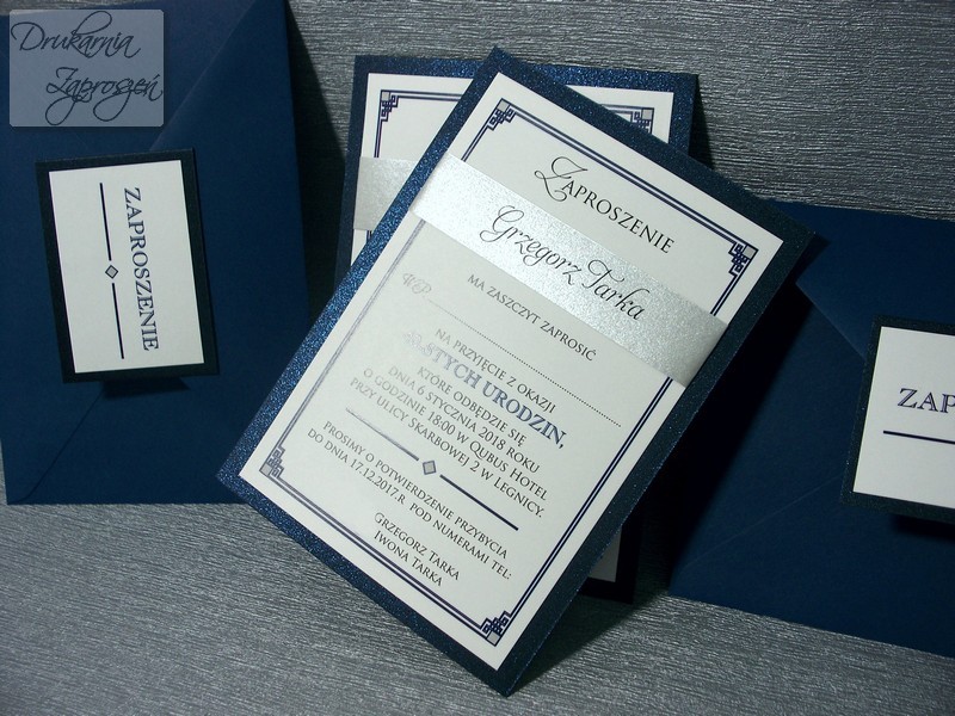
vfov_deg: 30.9
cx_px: 478
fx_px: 1297
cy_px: 358
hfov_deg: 40.4
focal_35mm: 47
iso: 100
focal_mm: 9.86
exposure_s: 1/60
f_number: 2.9
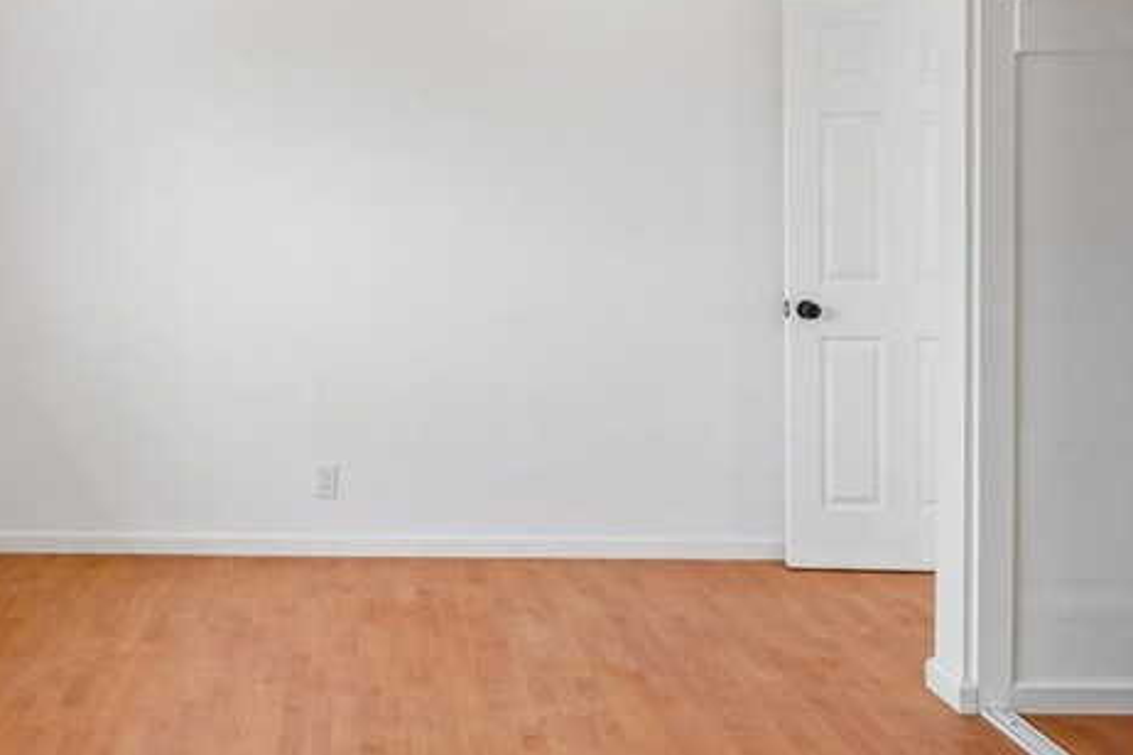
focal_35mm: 31
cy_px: 218
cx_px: 331
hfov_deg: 58.2
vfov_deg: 41.4
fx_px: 976
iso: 125
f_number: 8
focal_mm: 14
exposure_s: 1/30
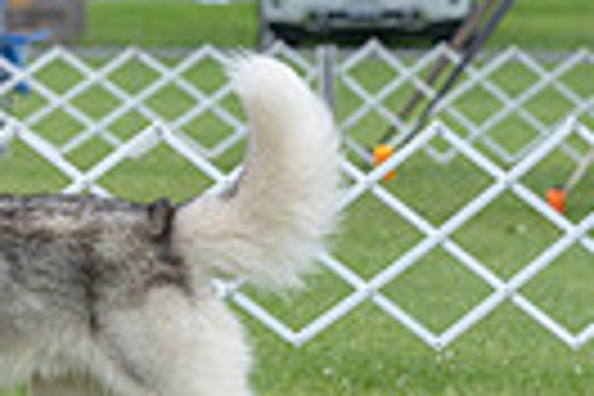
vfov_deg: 3.0
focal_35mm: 461
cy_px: 11
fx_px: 7606
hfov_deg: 4.5
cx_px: -225
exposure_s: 1/1000
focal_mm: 105
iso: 400
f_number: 4.5
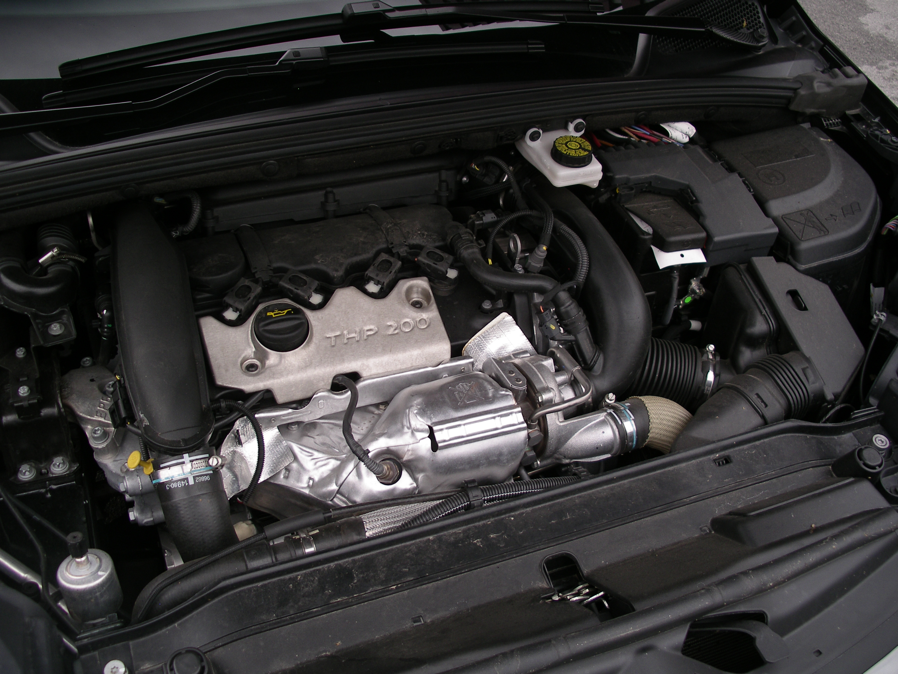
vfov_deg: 38.7
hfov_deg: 50.1
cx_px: 449
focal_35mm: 37
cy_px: 337
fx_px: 960
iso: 80
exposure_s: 1/100
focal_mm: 7.8
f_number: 2.8
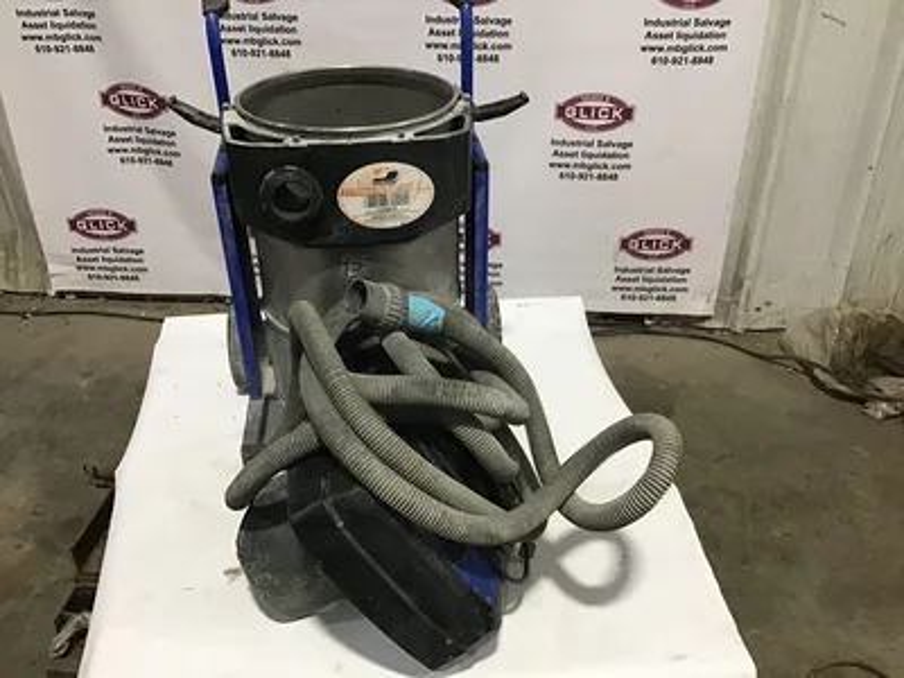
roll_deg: -2.0
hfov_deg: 58.4
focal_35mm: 31
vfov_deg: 45.4
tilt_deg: -31.4
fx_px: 810
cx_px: 452
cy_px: 339
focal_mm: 3.3
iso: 160
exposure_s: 1/30
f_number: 2.4
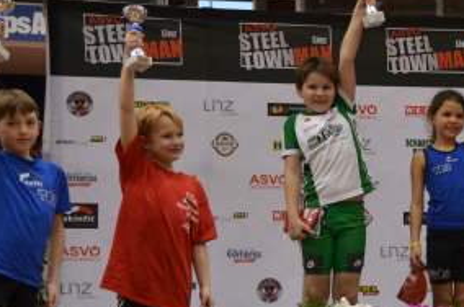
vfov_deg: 12.3
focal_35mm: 111
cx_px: 454
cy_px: 198
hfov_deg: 18.0
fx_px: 1428
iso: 800
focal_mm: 35
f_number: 4.2
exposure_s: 1/60
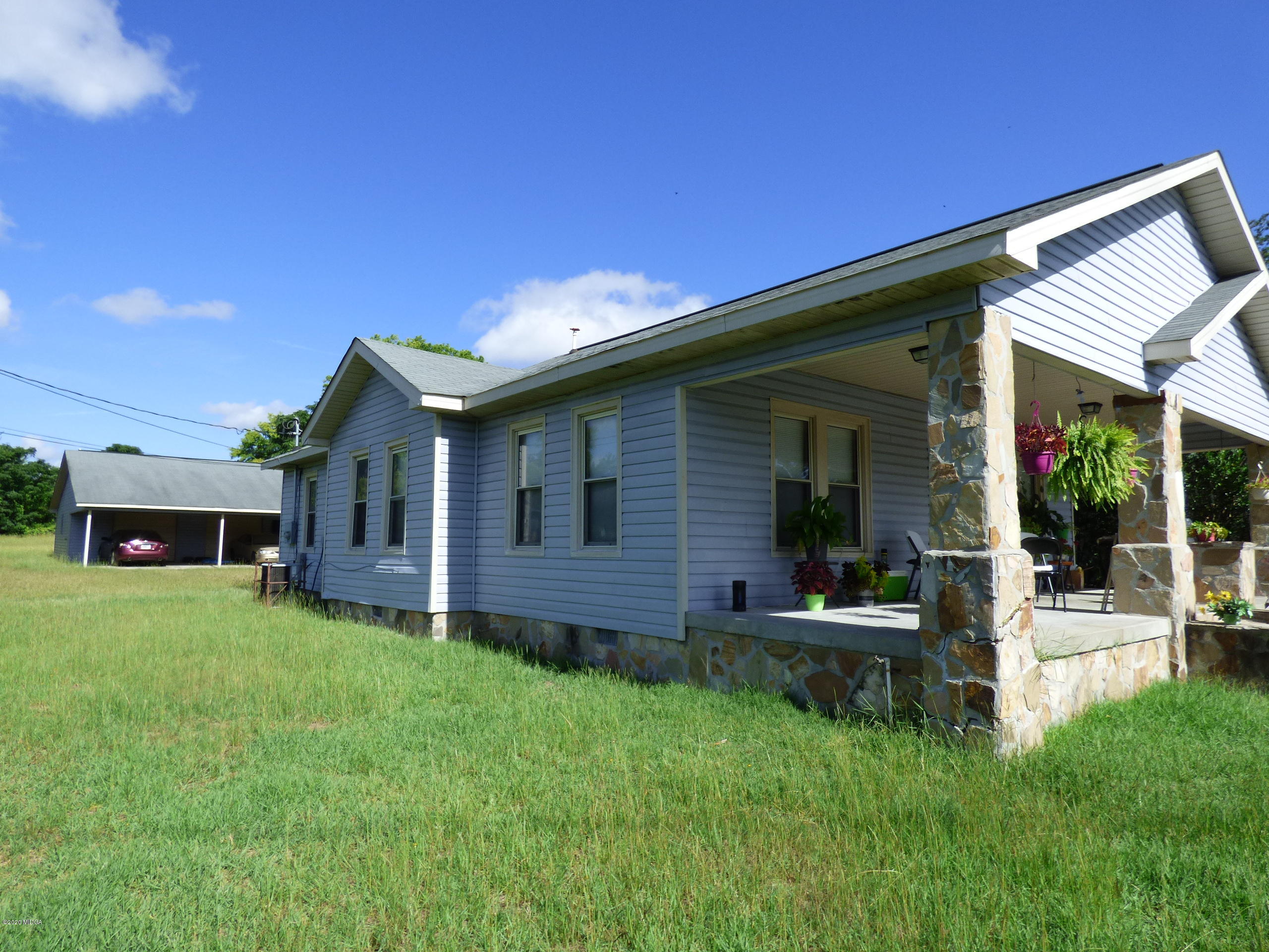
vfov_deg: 66.0
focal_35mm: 20
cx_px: 634
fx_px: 733
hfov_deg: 81.7
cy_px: 476
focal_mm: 3.58
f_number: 2.8
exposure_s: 1/1600
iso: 100
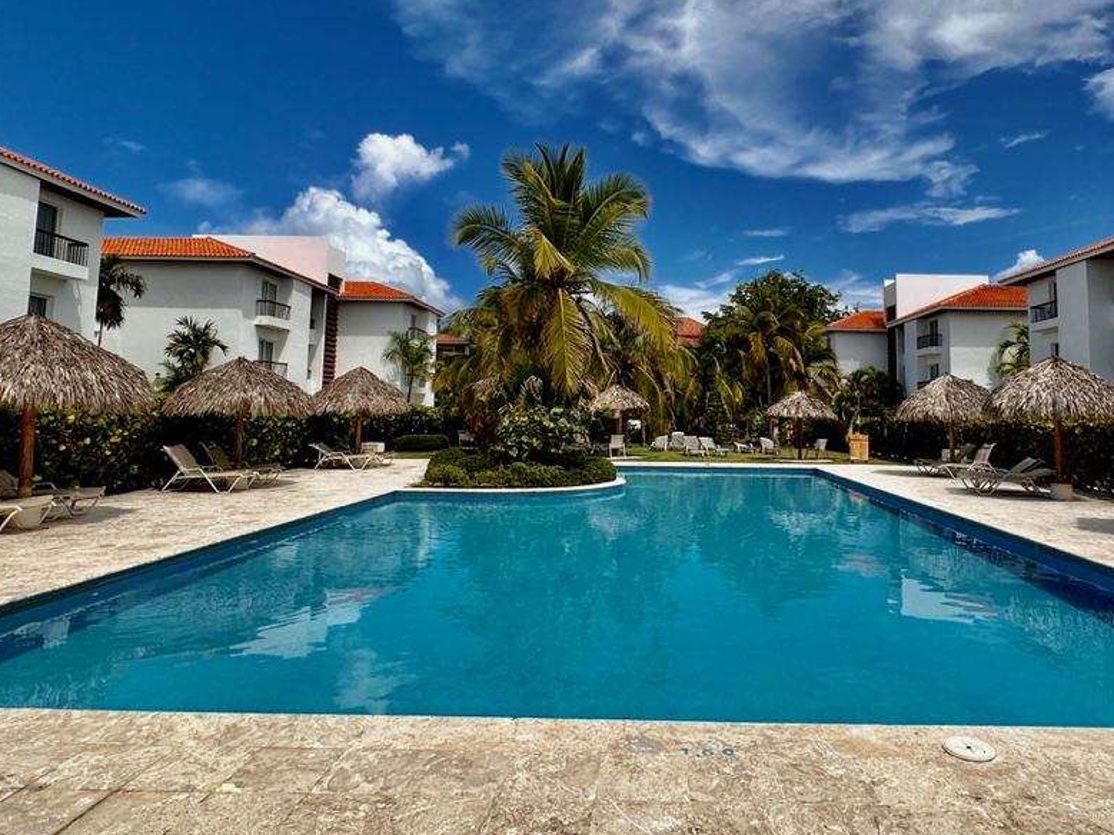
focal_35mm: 23
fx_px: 740
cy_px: 349
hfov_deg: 73.4
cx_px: 645
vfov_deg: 58.5
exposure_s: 1/2257
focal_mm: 2.22
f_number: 2.2
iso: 50
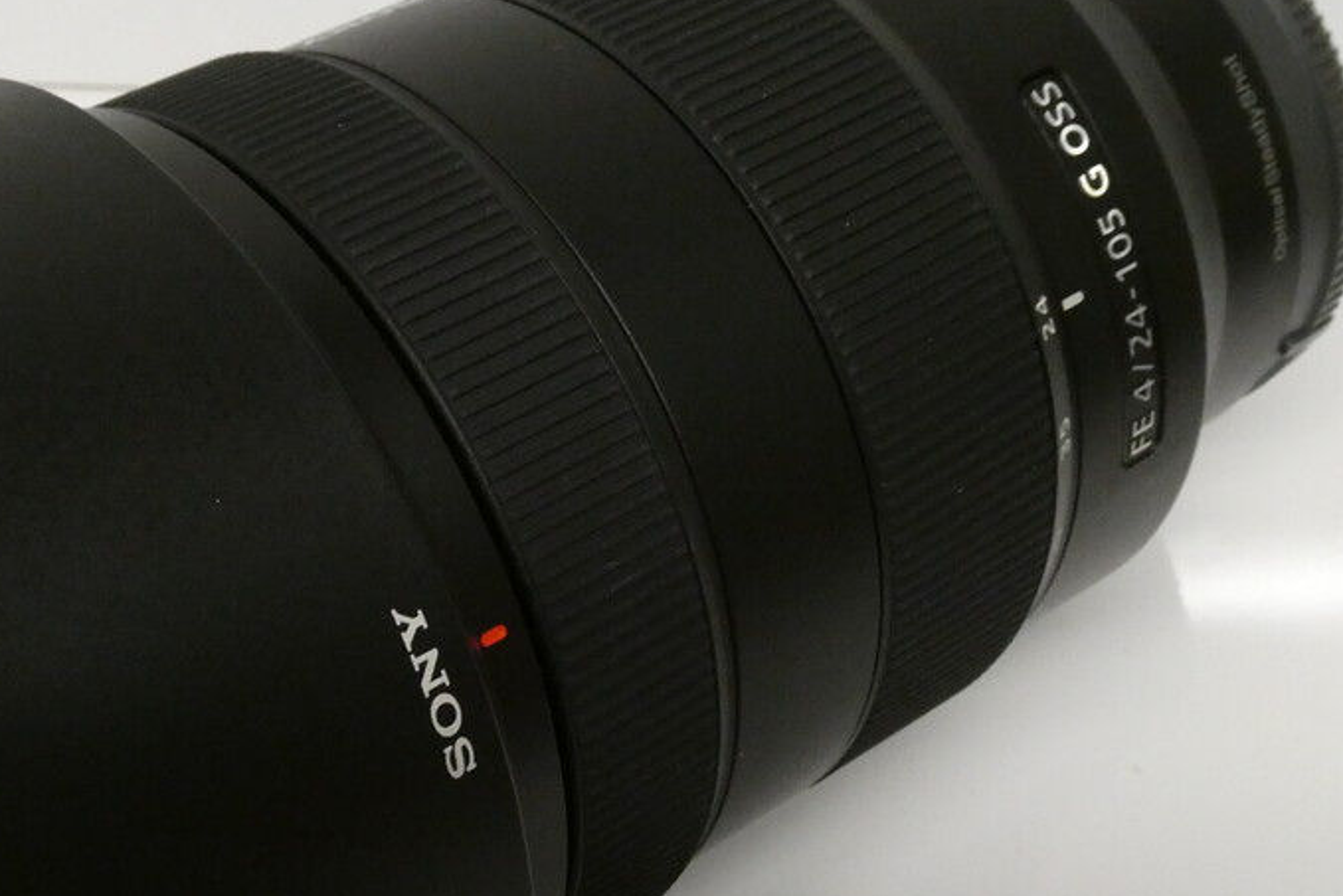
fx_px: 2537
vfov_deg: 20.0
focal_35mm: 68
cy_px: 578
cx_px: 445
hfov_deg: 29.4
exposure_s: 1/100
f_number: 4
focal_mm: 6.7
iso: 800
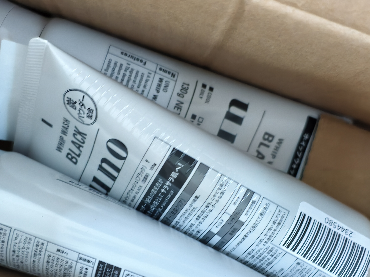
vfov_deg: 35.8
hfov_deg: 46.8
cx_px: 187
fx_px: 428
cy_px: 170
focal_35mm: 40
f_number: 1.57
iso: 1208
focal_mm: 6.54
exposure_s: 1/33.3
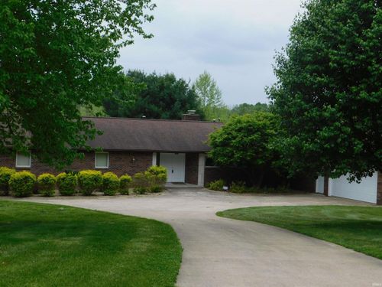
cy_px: 144
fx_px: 651
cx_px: 191
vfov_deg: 24.8
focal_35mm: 59
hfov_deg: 32.7
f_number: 4
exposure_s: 1/640
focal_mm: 10.4
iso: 125
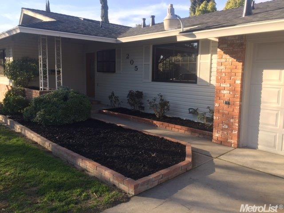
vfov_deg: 48.2
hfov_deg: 61.7
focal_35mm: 29
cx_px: 142
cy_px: 106
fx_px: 238
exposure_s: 1/590
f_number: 2.2
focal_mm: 4.15
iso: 32
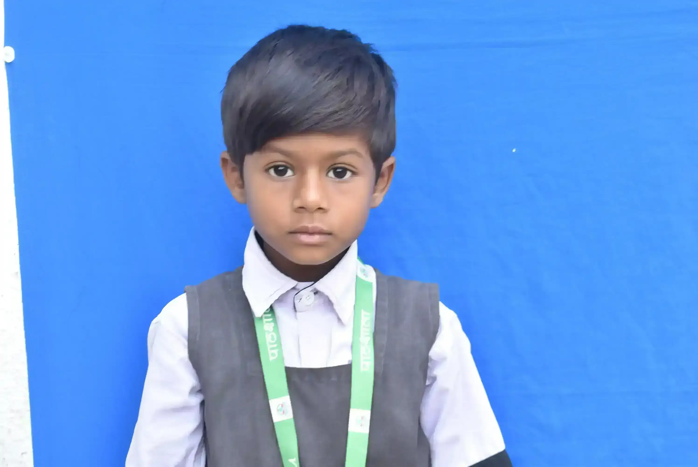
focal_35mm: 78
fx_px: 1513
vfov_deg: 17.5
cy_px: 234
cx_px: 349
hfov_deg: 26.0
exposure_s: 1/80
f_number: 6.3
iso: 500
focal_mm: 52
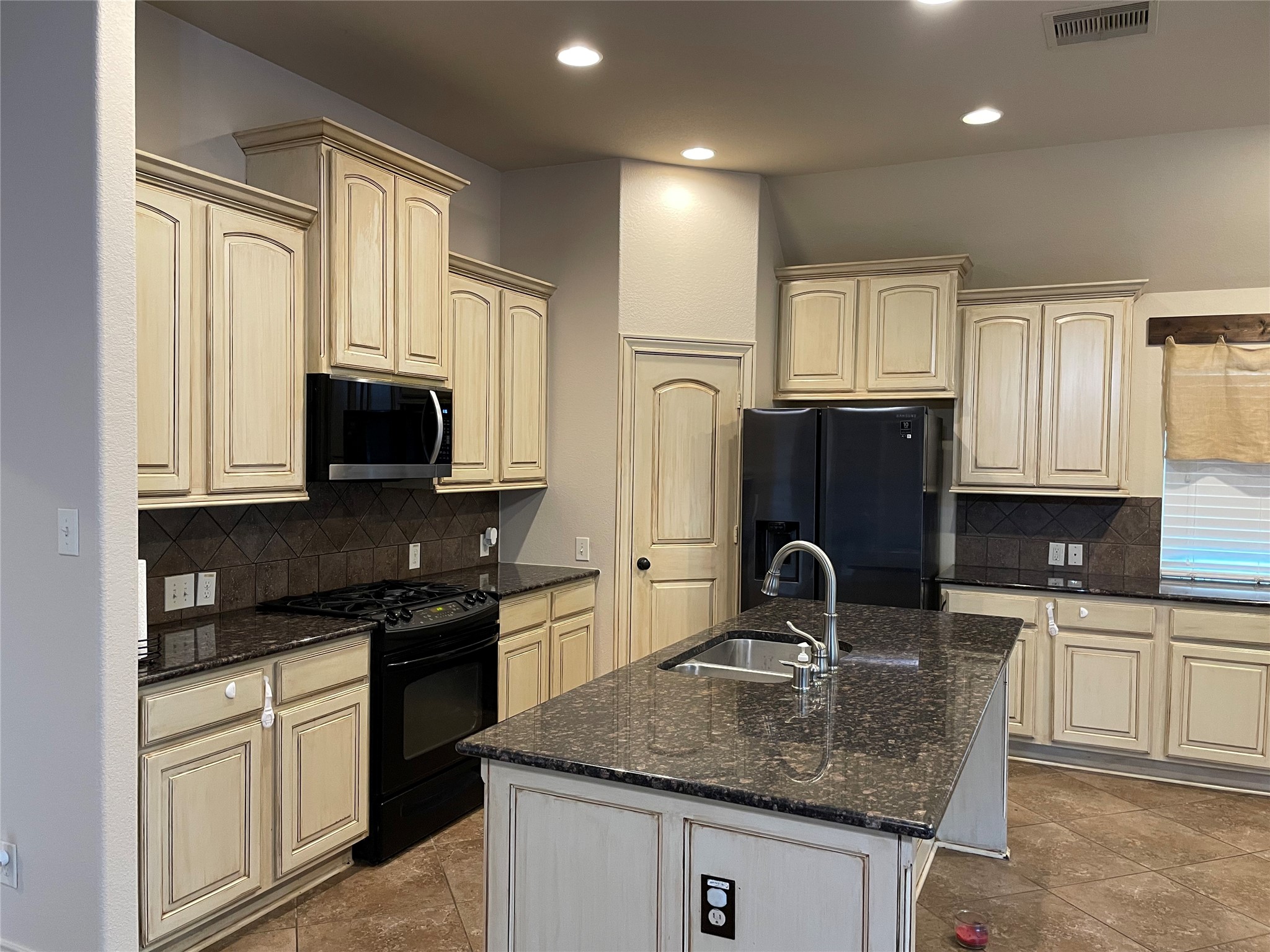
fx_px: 954
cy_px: 476
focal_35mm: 26
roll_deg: -0.4
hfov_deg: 67.3
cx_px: 635
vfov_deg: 53.1
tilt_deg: -1.5
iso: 250
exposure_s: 1/60
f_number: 1.6
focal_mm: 4.2
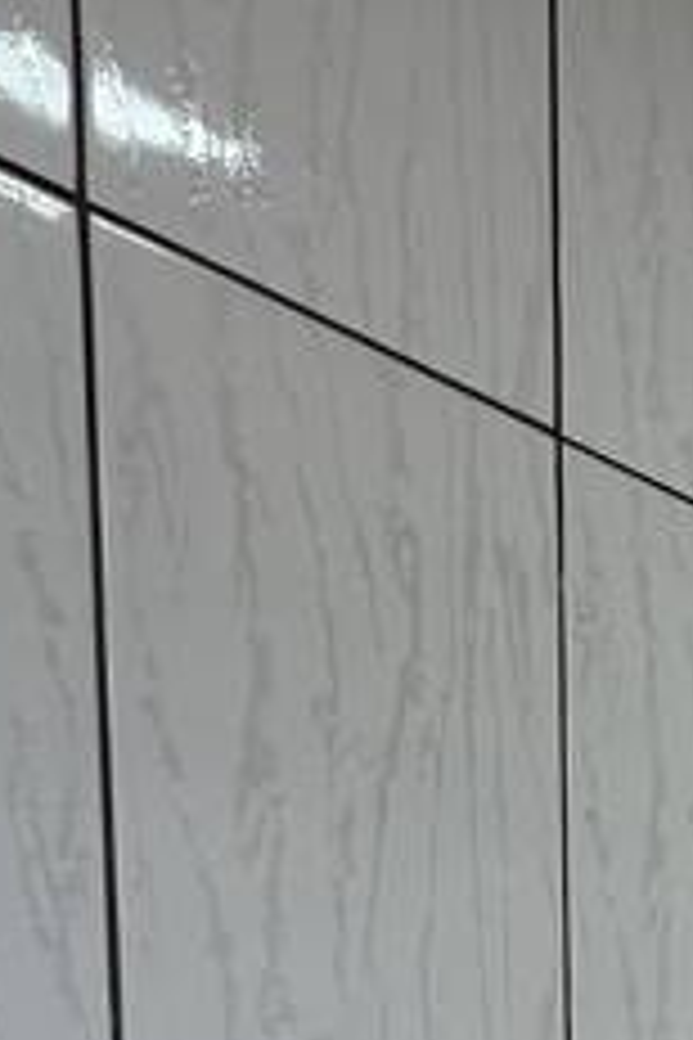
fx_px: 1963
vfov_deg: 25.3
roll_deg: -2.9
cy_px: 1382
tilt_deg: -7.9
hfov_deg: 14.8
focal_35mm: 68
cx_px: 1544
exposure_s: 1/201
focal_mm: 2.22
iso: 40
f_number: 2.2
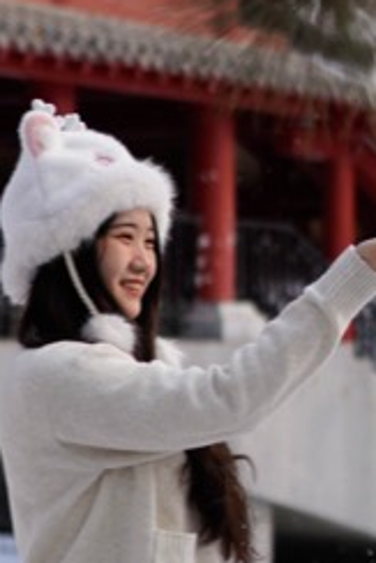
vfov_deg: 11.9
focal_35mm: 172
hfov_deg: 8.0
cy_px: 265
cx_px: 127
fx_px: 2691
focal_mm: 35
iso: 100
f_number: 1.6
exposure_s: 1/3200
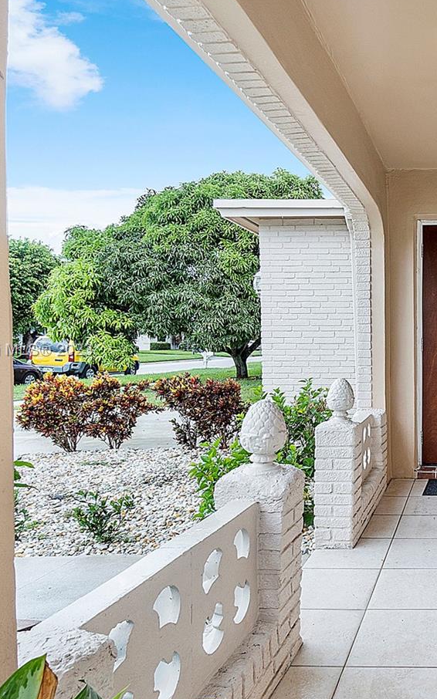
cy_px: 351
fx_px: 515
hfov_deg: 39.1
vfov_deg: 68.4
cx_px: 463
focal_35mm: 27
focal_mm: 10
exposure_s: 1/100
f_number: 8
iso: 160
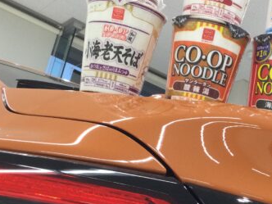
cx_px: 193
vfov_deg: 18.8
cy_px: 137
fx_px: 613
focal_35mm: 78
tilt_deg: +15.7
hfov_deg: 24.8
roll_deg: -13.4
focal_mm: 3.3
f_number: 2.4
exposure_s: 1/30
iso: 25
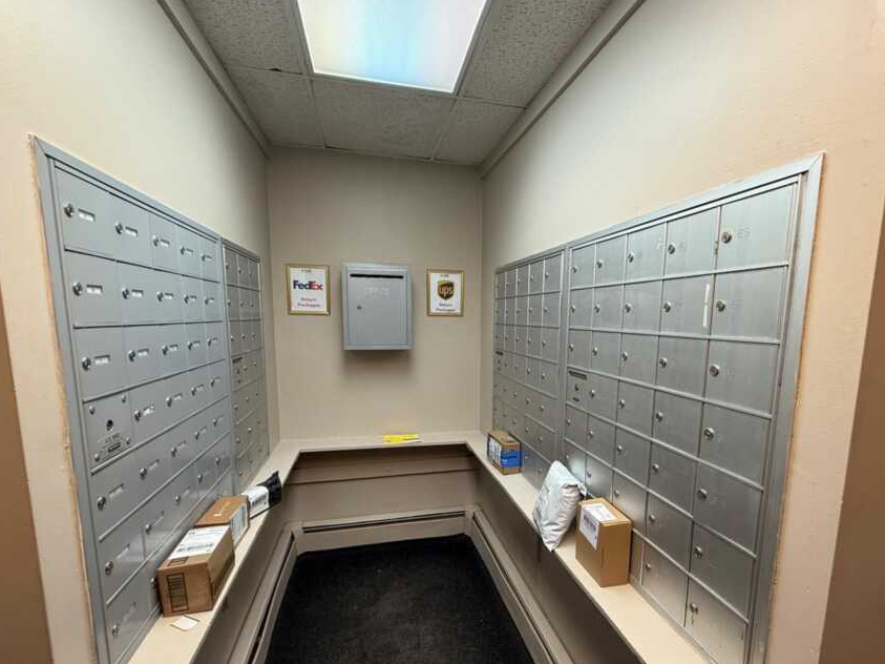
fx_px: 435
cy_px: 375
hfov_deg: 90.9
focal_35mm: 17
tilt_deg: -8.2
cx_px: 475
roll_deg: -1.3
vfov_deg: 74.4
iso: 200
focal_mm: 2.22
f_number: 2.2
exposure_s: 1/120
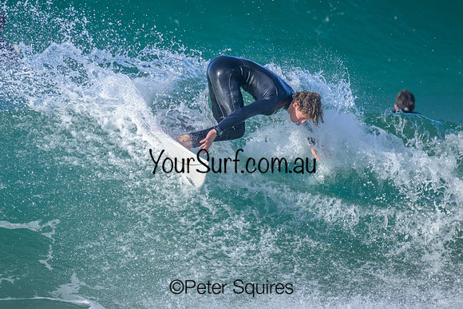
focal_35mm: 1100
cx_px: 162
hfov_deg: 1.9
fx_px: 14151
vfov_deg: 1.3
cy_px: 147
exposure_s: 1/2000
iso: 1800
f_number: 11
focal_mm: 800
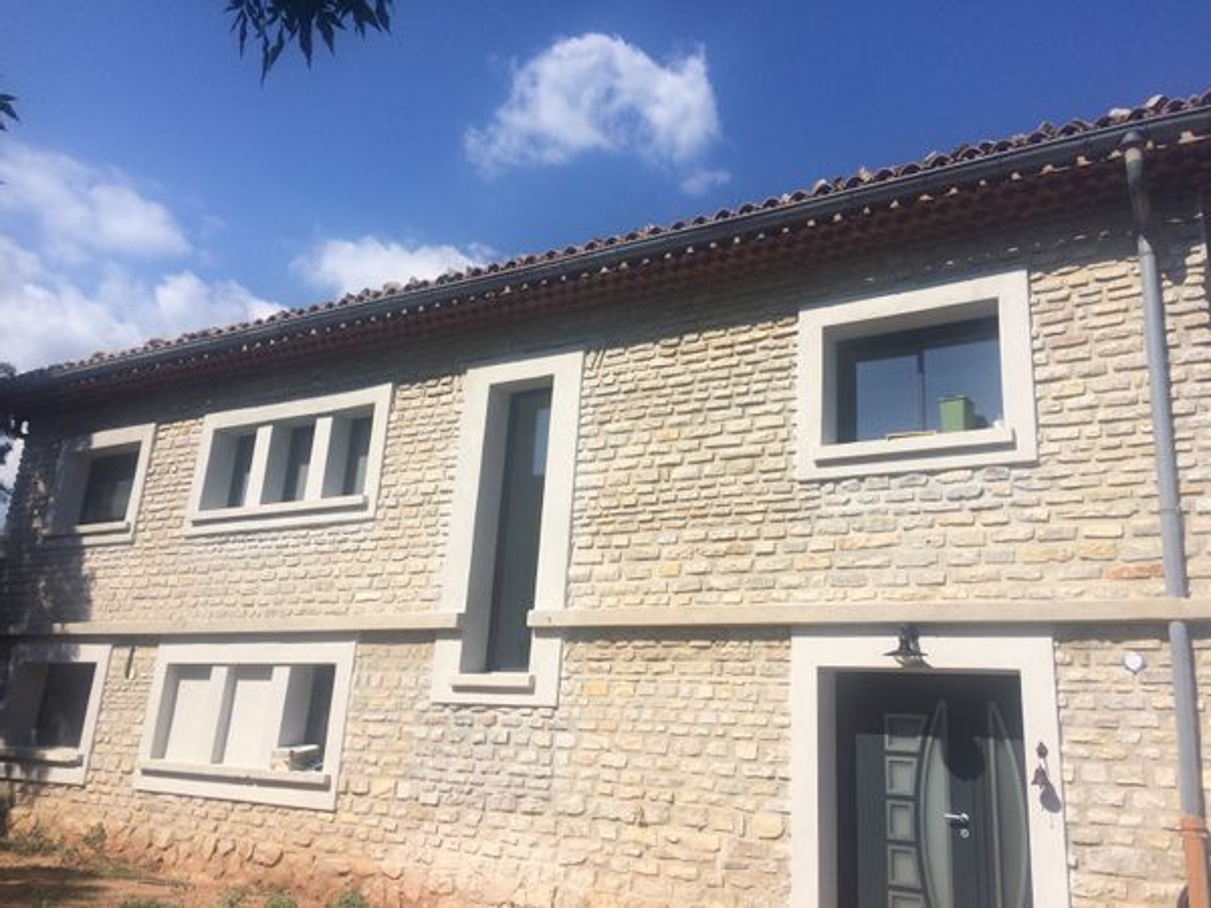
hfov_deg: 61.7
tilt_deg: +14.1
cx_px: 606
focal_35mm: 29
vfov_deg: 48.2
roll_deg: -3.8
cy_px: 454
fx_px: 1015
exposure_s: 1/3425
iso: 32
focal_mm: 4.15
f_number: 2.2
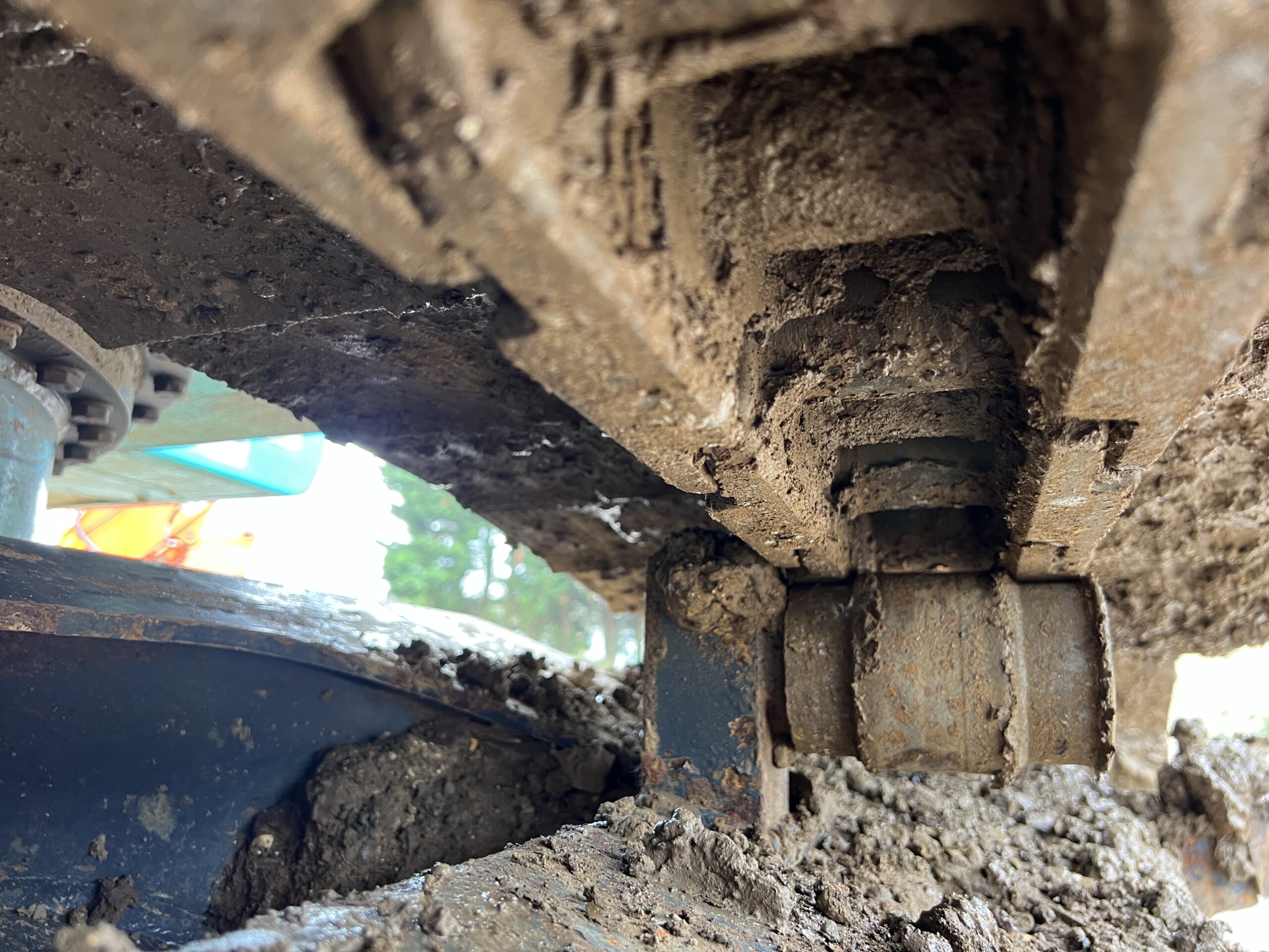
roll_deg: -3.1
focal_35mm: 26
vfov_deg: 53.1
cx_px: 634
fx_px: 953
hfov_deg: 67.3
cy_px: 476
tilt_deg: +13.4
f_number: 1.5
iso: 125
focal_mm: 5.7
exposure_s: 1/98
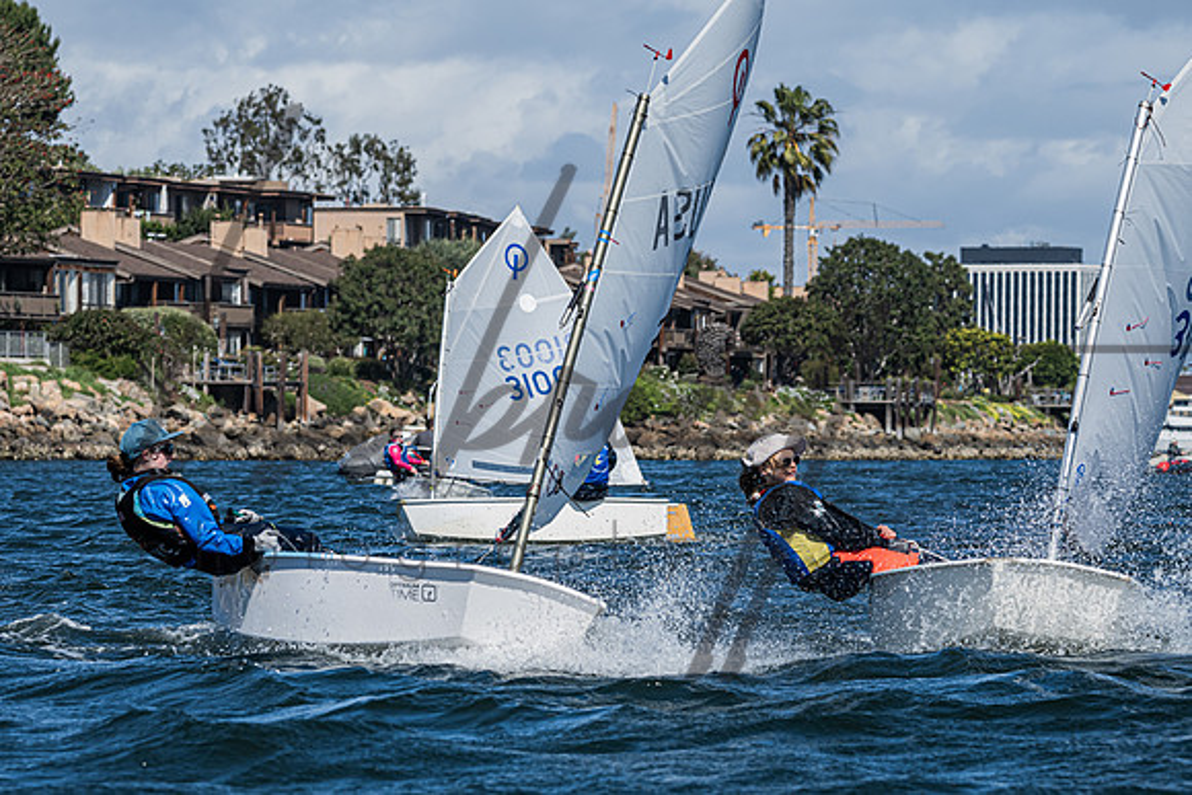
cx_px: 440
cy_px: 467
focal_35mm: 199
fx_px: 6588
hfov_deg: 10.3
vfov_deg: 6.9
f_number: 9
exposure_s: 1/1250
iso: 320
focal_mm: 155
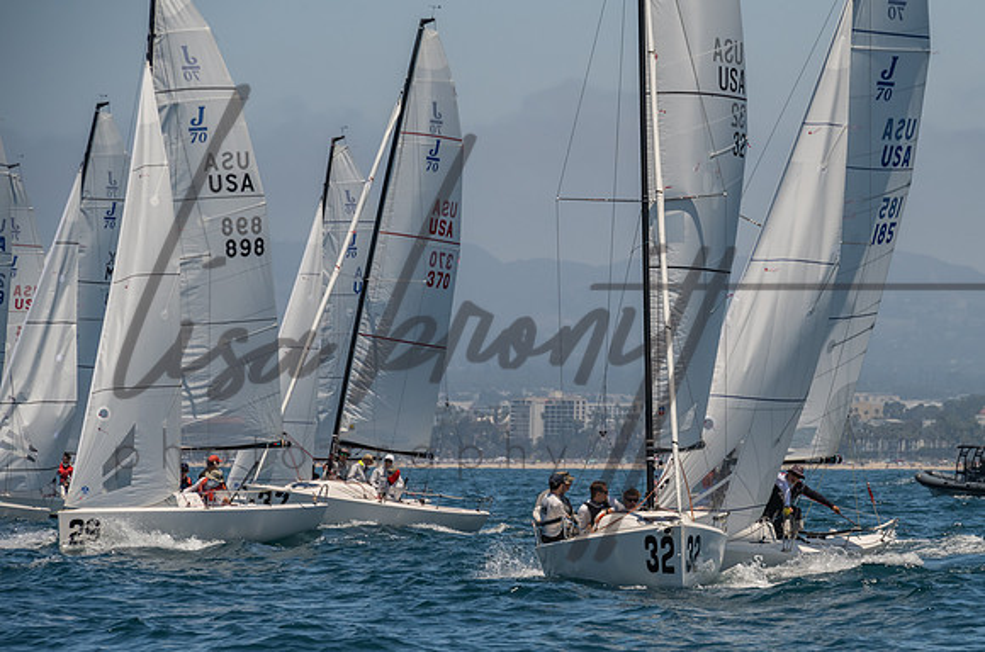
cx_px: 626
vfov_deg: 5.7
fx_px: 6498
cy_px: 412
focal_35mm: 238
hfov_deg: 8.7
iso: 640
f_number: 9
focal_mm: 185
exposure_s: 1/1000
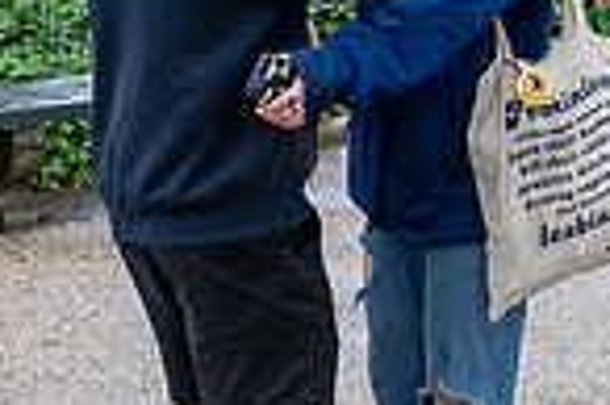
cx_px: 290
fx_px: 2505
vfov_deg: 9.2
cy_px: -45
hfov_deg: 13.9
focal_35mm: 148
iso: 2000
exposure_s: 1/400
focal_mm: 29
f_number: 4.5
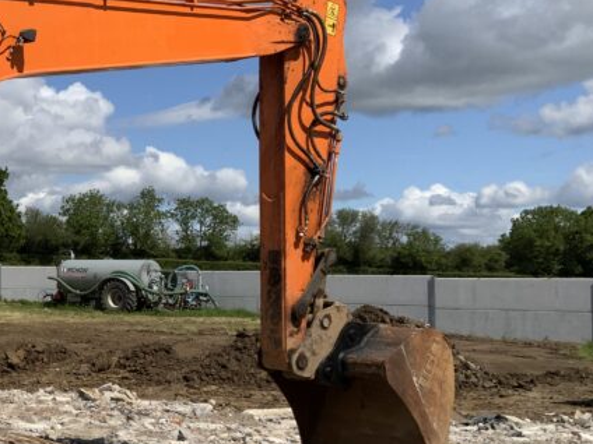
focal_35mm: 70
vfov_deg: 21.0
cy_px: 215
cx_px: -70
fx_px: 1199
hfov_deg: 25.6
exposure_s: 1/3322
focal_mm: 3
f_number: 1.8
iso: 16
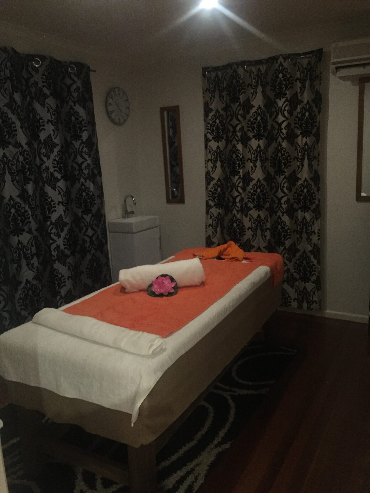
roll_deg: +2.8
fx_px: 413
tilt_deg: -10.3
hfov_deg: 48.2
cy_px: 246
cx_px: 185
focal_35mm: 29
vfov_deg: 61.7
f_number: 2.2
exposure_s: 1/17
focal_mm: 4.15
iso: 800
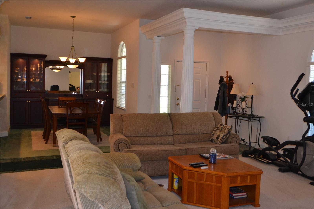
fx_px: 314
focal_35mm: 36
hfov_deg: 53.1
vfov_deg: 36.9
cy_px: 104
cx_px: 157
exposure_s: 1/60
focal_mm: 24
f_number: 4
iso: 1000
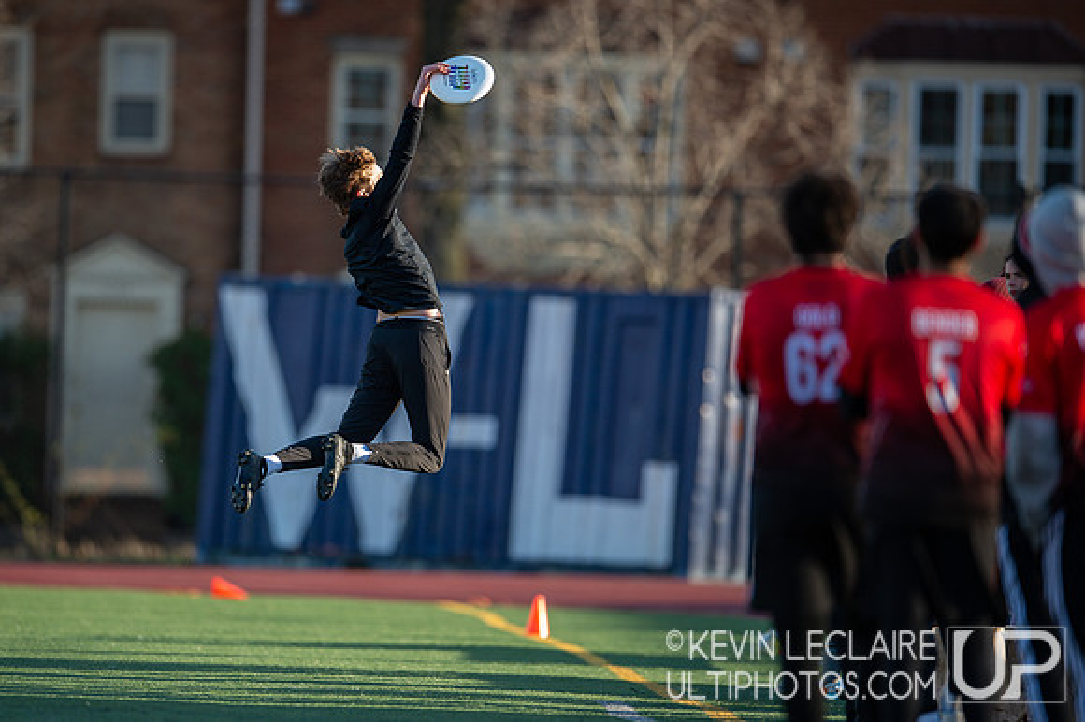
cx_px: 427
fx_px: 14616
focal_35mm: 485
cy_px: 357
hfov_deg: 4.3
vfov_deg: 2.8
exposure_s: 1/1000
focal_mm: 400
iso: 400
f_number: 2.8
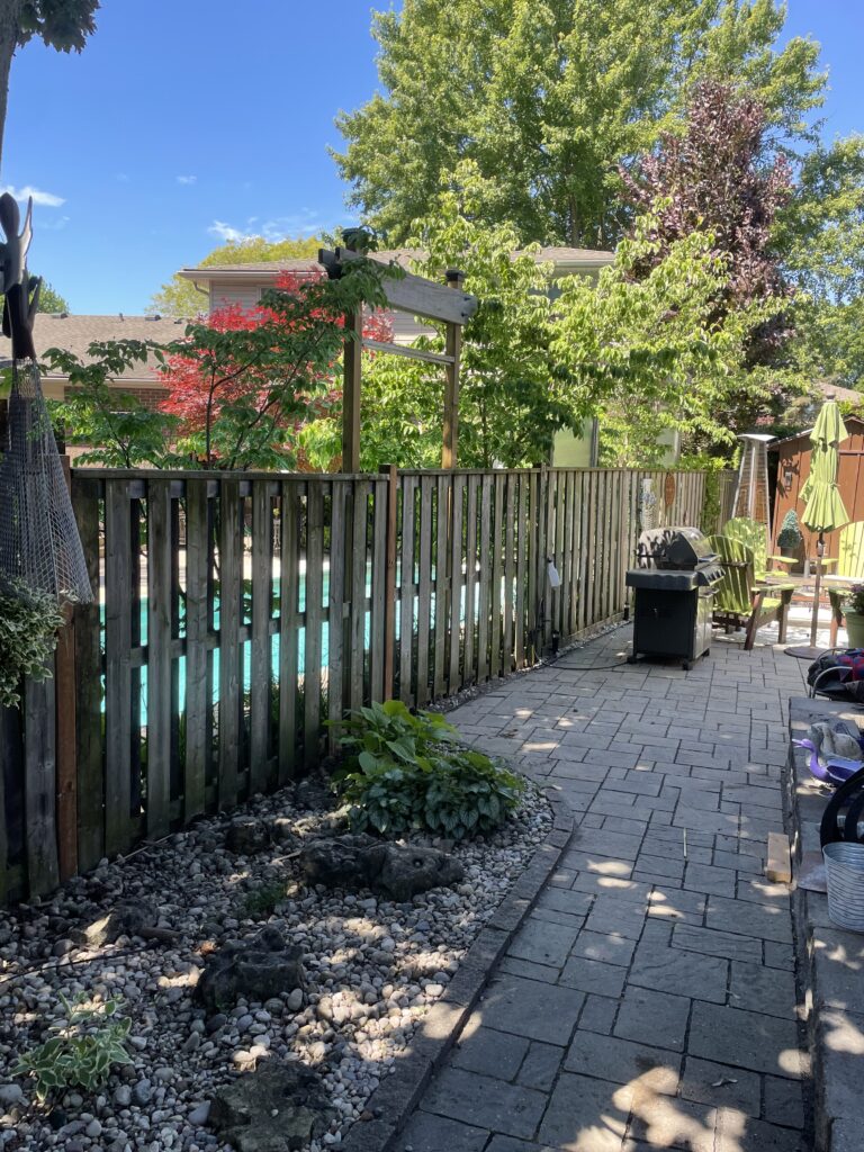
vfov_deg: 67.3
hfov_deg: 53.1
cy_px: 576
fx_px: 865
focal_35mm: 26
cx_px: 432
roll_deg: -1.6
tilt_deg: -7.4
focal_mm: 4.2
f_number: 1.6
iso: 32
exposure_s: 1/381
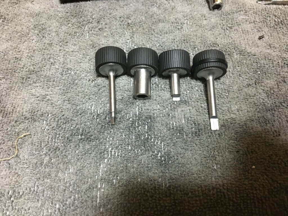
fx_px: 241
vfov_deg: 48.2
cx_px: 144
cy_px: 108
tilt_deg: -57.3
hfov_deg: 61.7
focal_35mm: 29
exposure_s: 1/15
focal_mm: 4.15
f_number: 2.2
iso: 200
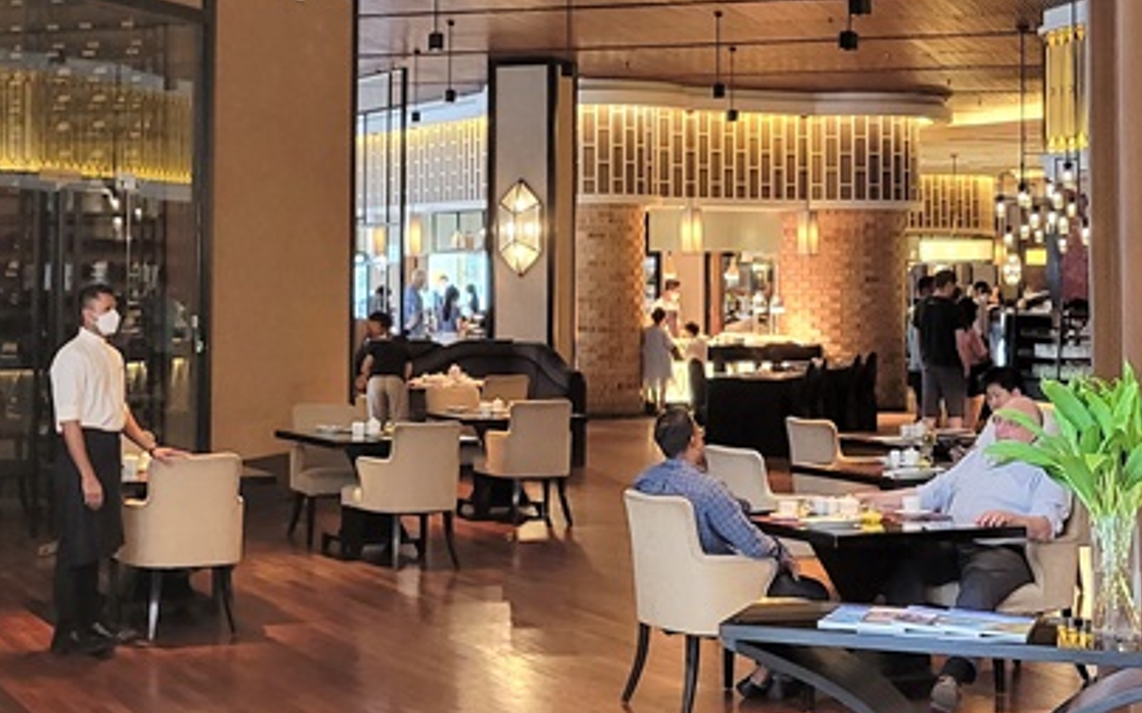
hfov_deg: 30.1
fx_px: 2116
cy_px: 124
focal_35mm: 68
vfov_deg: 18.9
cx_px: 423
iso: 320
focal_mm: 5.4
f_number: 1.8
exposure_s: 1/50
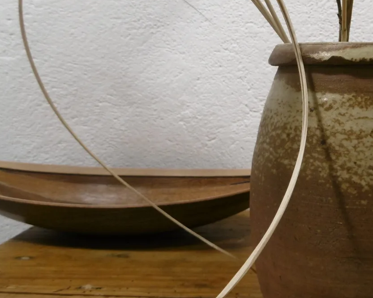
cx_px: 319
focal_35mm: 45
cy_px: 119
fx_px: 497
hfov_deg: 38.9
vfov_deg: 33.3
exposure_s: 1/15
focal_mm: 4.3
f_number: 3.1
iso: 100
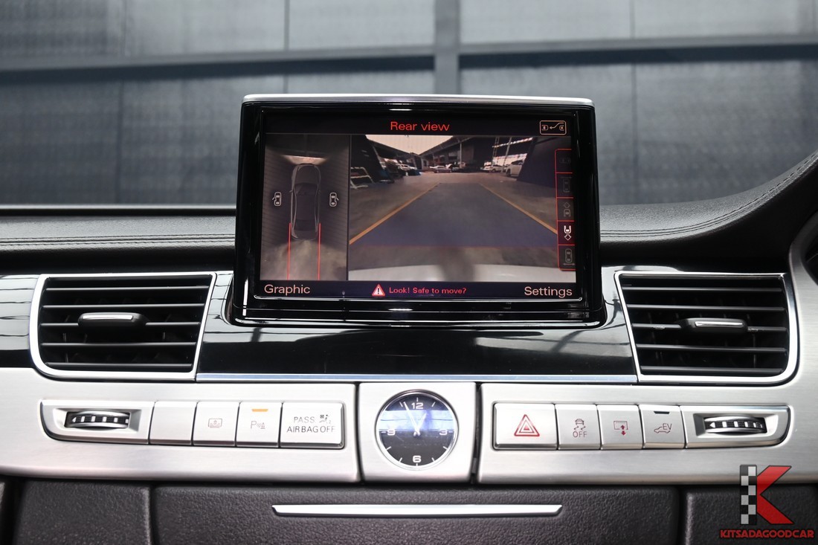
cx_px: 409
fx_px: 772
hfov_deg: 55.8
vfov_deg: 38.9
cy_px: 272
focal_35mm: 34
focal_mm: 23
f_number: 5.6
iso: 560
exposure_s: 1/60
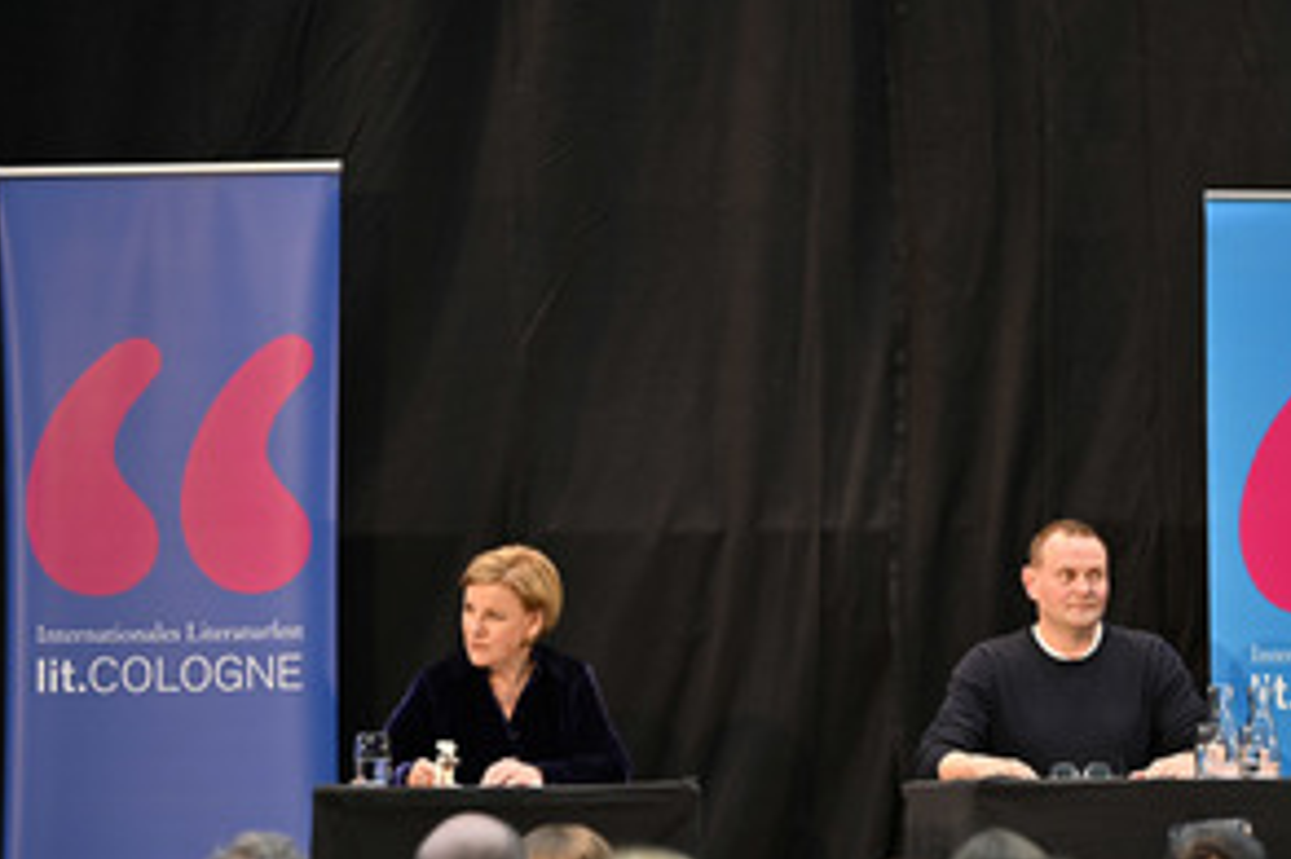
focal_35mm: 188
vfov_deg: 7.3
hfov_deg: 10.9
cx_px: 932
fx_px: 6738
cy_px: 652
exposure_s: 1/400
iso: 800
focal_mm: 122
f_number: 2.8
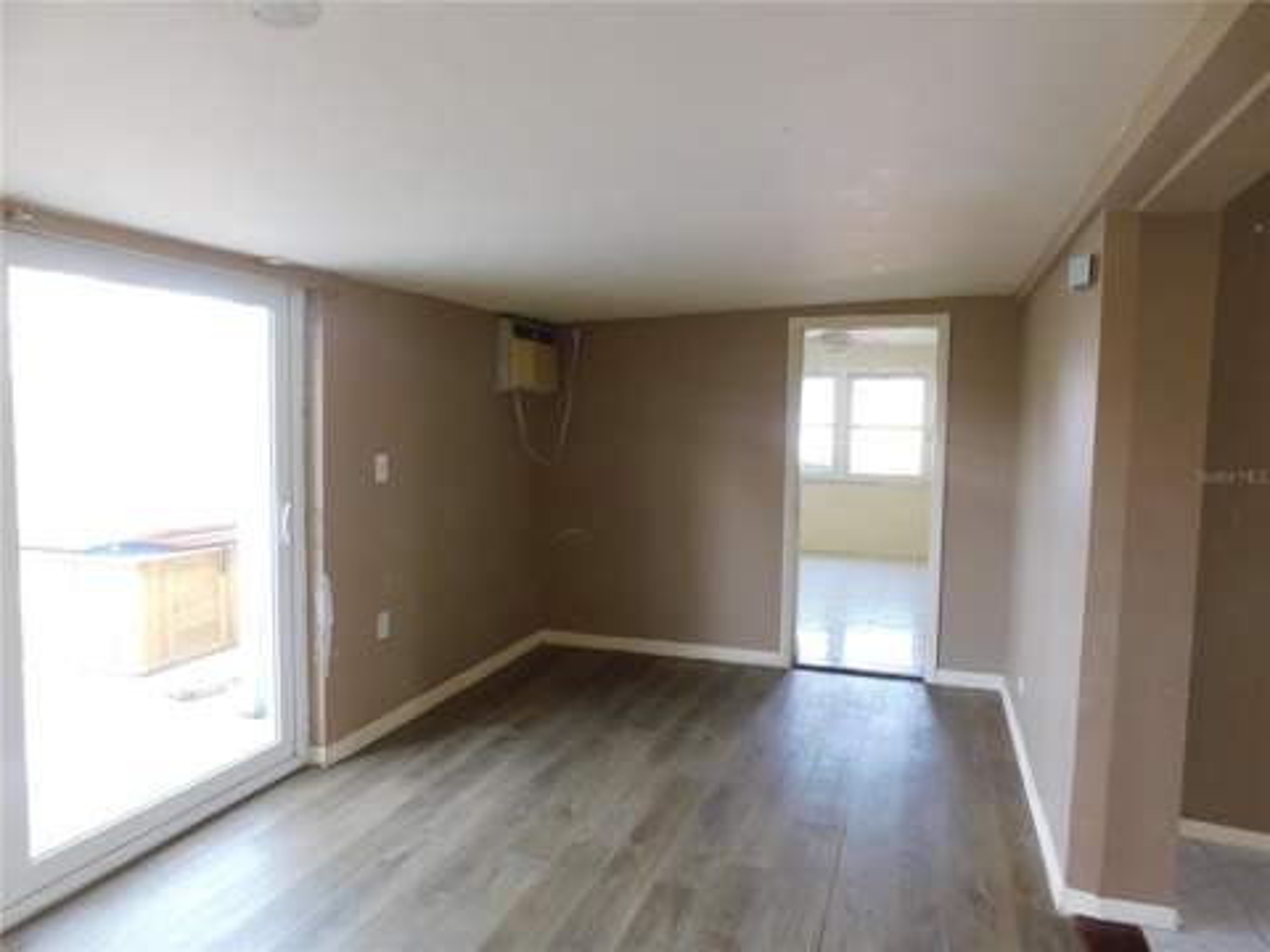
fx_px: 844
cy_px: 476
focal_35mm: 23
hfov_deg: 73.9
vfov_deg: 58.9
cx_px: 635
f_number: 3
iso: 200
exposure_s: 1/30
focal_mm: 4
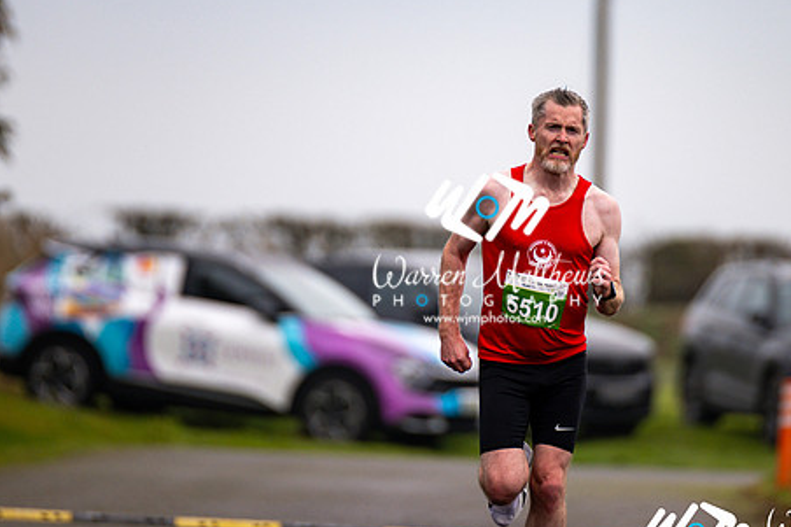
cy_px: 245
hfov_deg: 3.6
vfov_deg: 2.4
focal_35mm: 577
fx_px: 12673
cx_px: 486
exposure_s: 1/1600
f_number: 2.8
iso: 220
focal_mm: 300
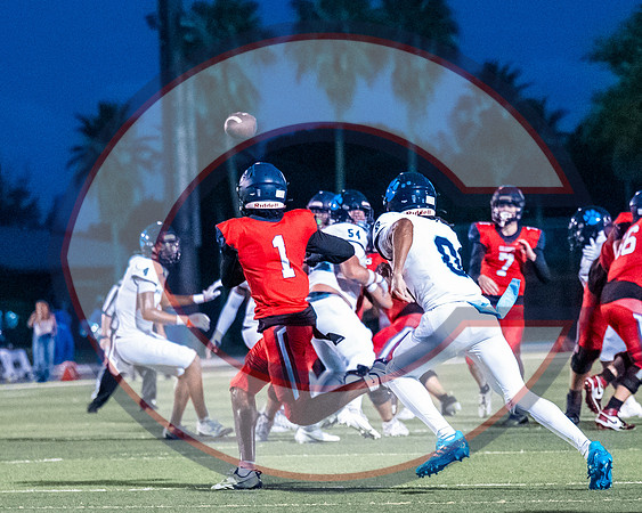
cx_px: 321
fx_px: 4802
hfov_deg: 7.6
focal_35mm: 253
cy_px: 386
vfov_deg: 6.1
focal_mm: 96
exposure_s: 1/1600
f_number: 2.8
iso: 14400
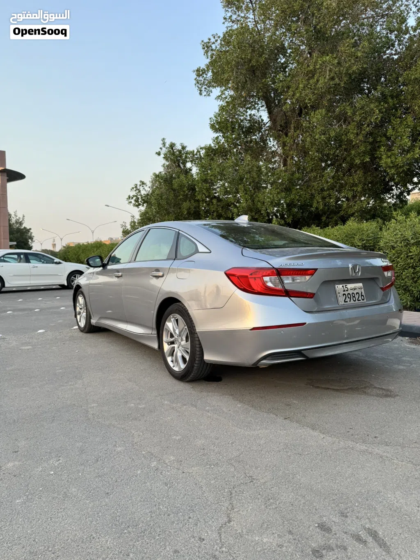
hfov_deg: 56.8
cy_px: 280
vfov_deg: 71.6
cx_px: 210
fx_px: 388
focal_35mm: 24
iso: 80
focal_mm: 6.76
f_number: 1.78
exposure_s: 1/338
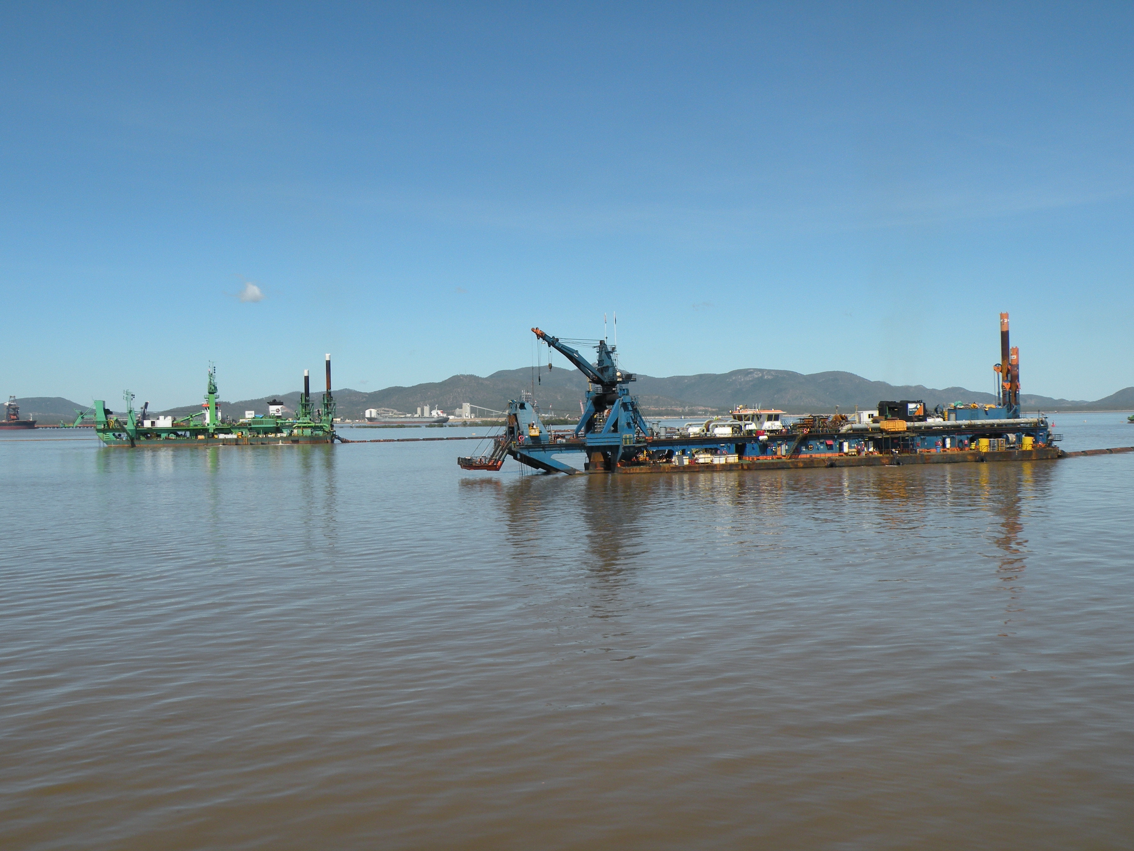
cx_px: 567
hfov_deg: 55.4
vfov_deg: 42.9
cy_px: 426
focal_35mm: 33
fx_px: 1081
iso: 64
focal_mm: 5.8
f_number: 4.5
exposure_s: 1/1000
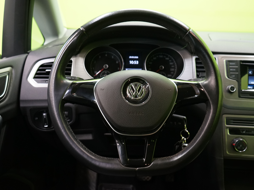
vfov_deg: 44.2
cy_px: 94
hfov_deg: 56.8
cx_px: 134
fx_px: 235
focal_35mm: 32
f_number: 5
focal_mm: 29
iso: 2000
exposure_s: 1/20
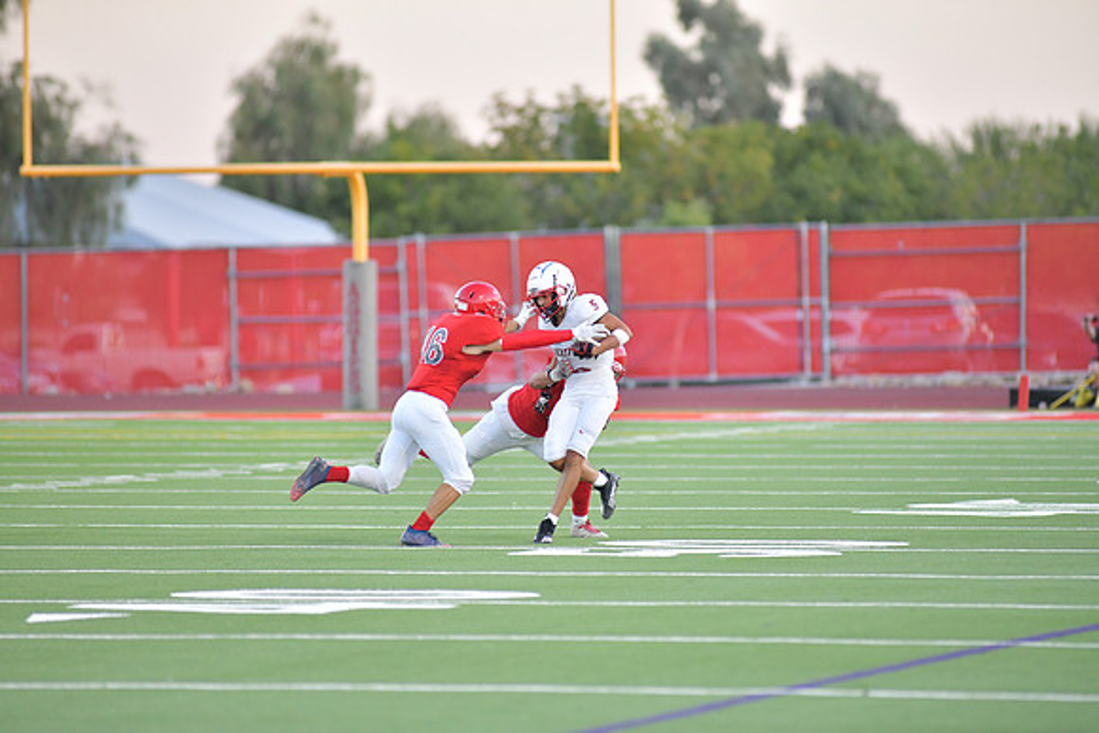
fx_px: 9160
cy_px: 366
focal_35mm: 300
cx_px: 550
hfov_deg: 6.9
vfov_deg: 4.6
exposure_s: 1/1250
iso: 2200
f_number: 3.5
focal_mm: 300
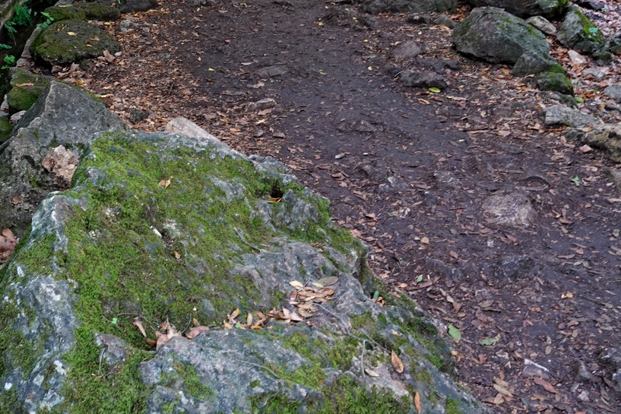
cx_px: 52
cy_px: 89
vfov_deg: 28.1
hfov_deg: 38.7
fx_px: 811
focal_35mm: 47
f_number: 5.6
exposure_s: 1/8
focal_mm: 8.8
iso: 250
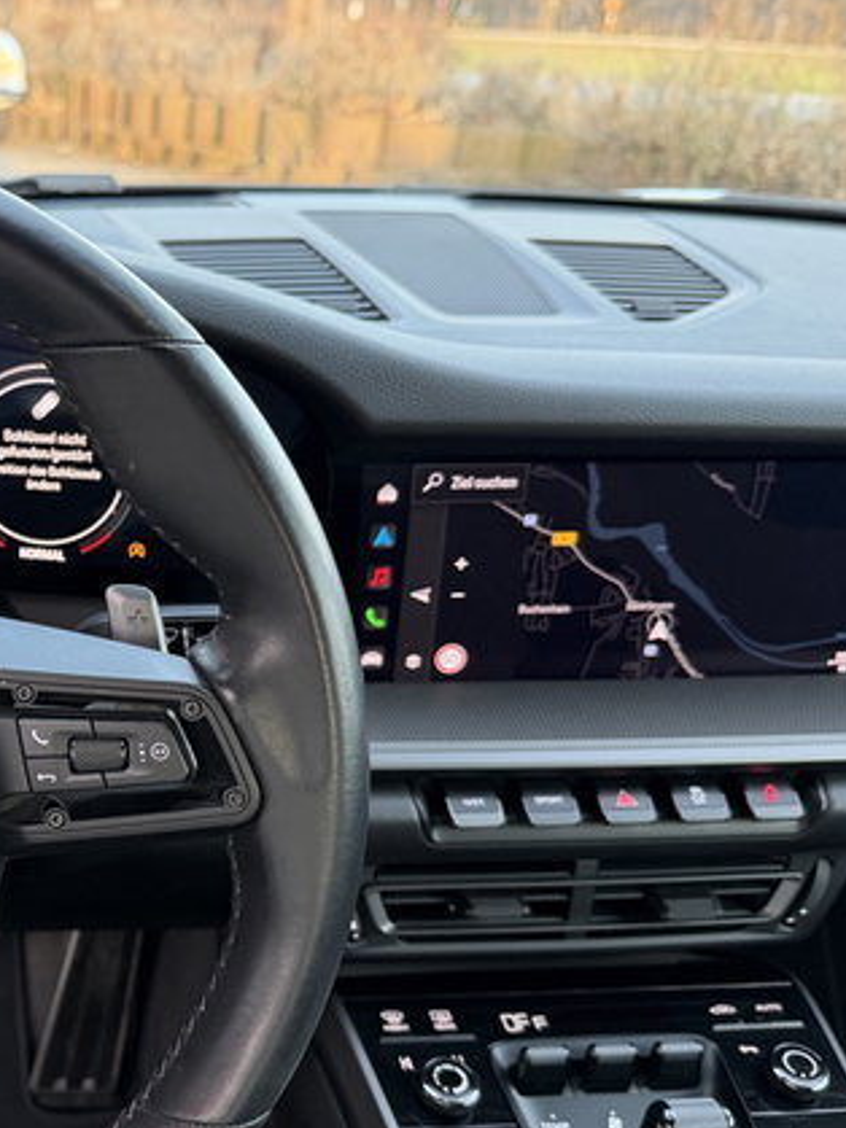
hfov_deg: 30.9
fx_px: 1435
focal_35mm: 44
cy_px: 641
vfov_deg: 42.9
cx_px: 35
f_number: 1.78
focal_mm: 6.76
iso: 200
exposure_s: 1/66
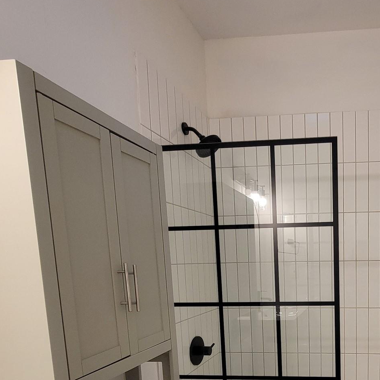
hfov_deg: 56.0
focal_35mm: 25
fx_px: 310
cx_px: 328
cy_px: 292
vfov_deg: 59.1
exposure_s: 1/60
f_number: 2.2
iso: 320
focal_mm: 2.2
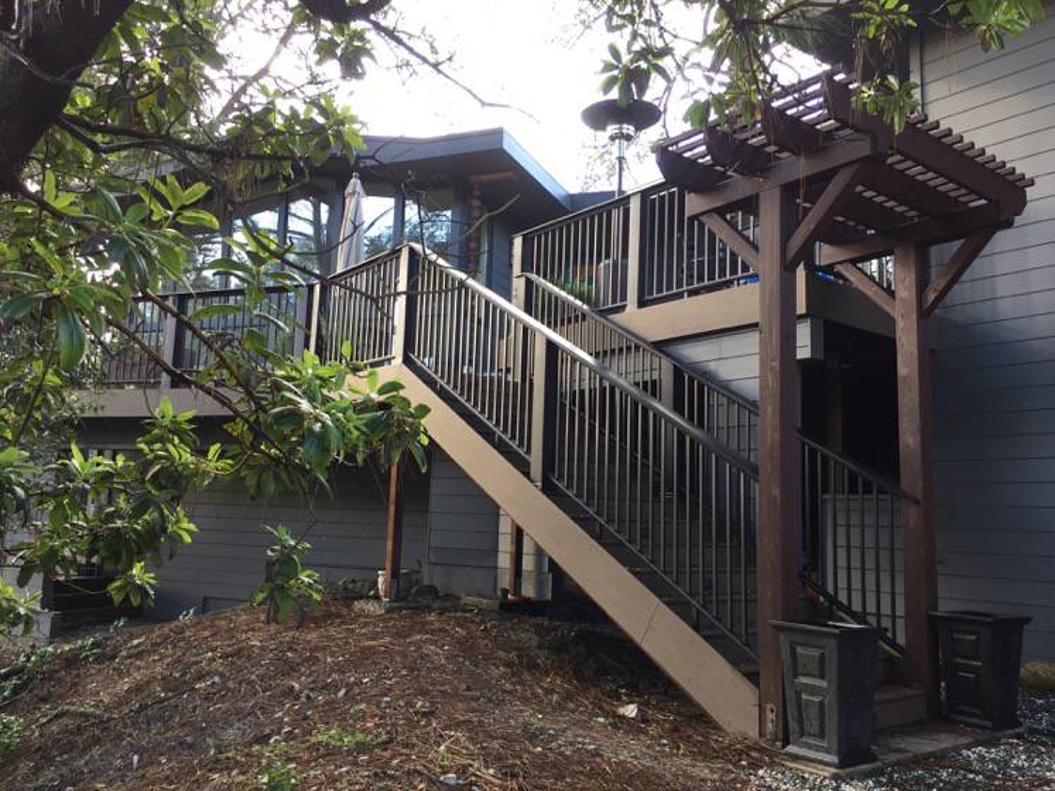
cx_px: 528
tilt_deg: +7.1
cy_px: 396
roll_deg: -2.4
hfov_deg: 61.7
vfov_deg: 48.2
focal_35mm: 29
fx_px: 884
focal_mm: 4.15
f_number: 2.2
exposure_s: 1/60
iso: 40
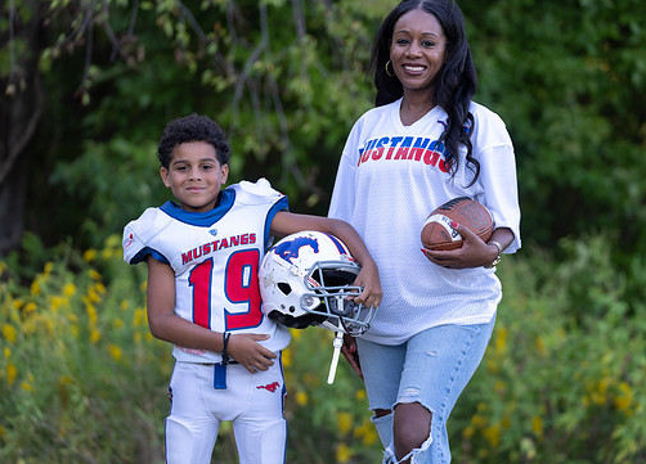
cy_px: 207
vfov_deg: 9.0
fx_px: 2942
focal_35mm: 160
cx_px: 349
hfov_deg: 12.5
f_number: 2.8
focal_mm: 126
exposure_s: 1/320
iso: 320
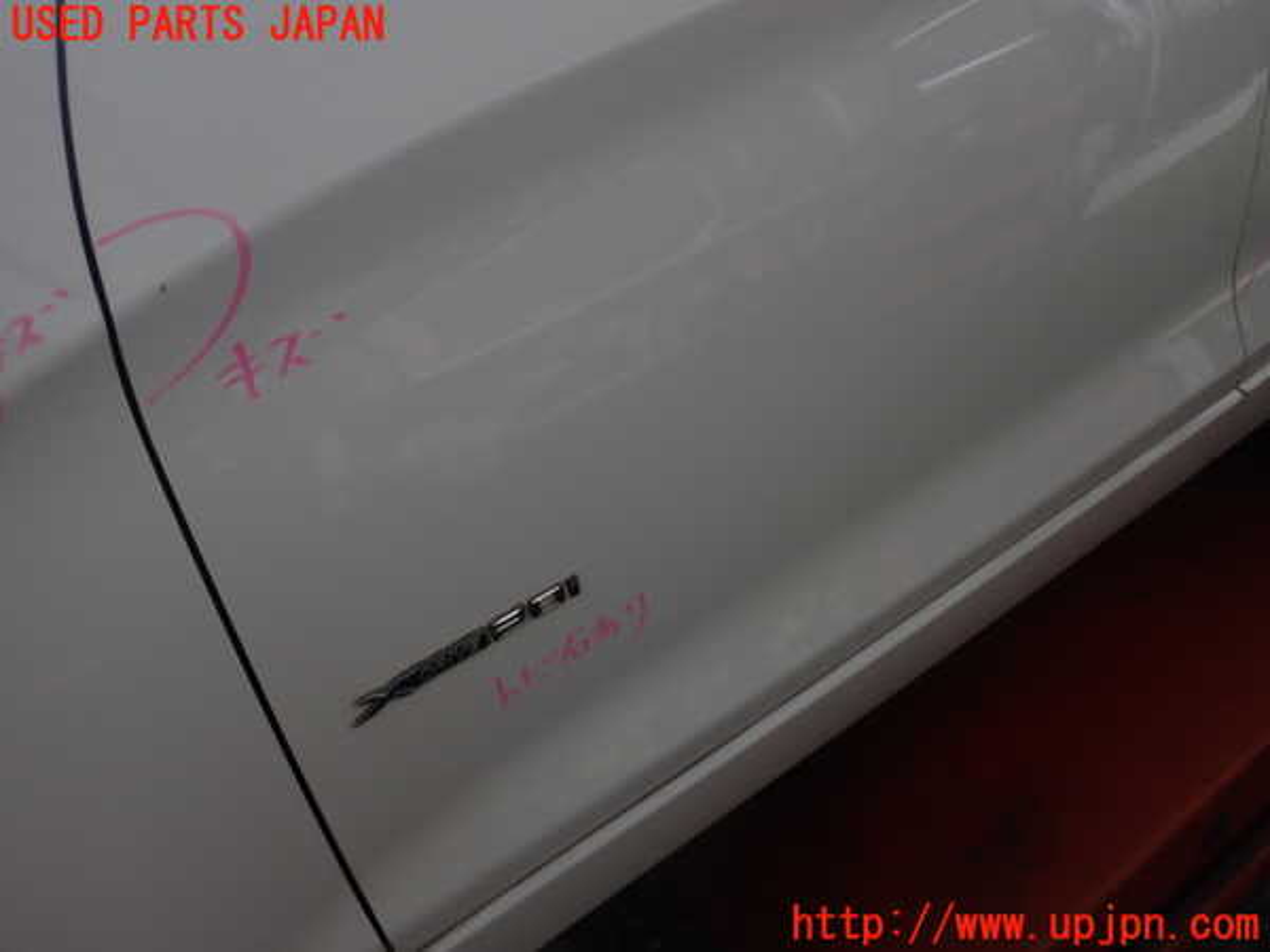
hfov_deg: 60.0
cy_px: 476
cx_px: 635
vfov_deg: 46.8
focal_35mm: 30
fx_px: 1101
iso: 100
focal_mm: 5.4
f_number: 2.3
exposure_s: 1/100
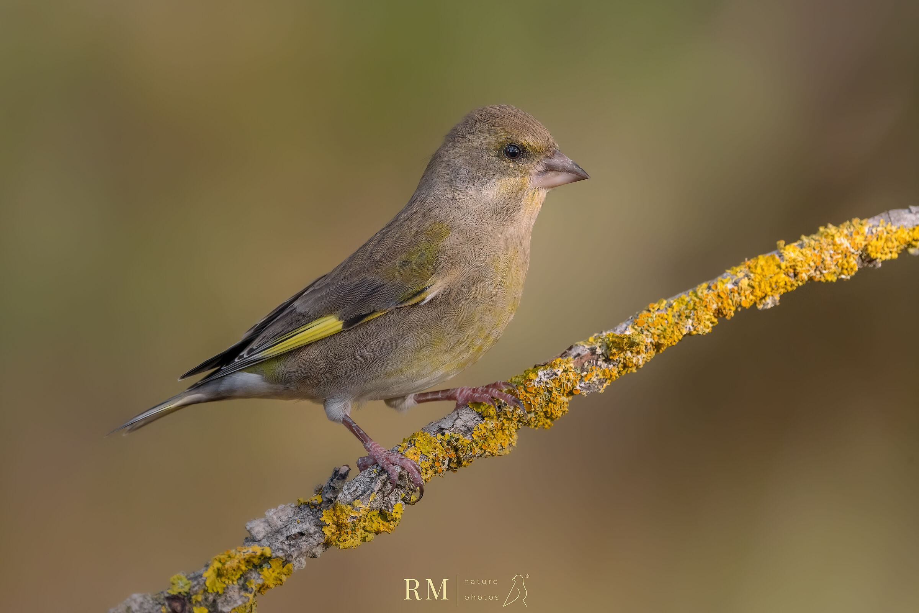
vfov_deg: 1.6
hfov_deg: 2.5
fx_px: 21442
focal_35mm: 840
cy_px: 306
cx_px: 460
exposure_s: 1/400
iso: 2500
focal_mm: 840
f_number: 11
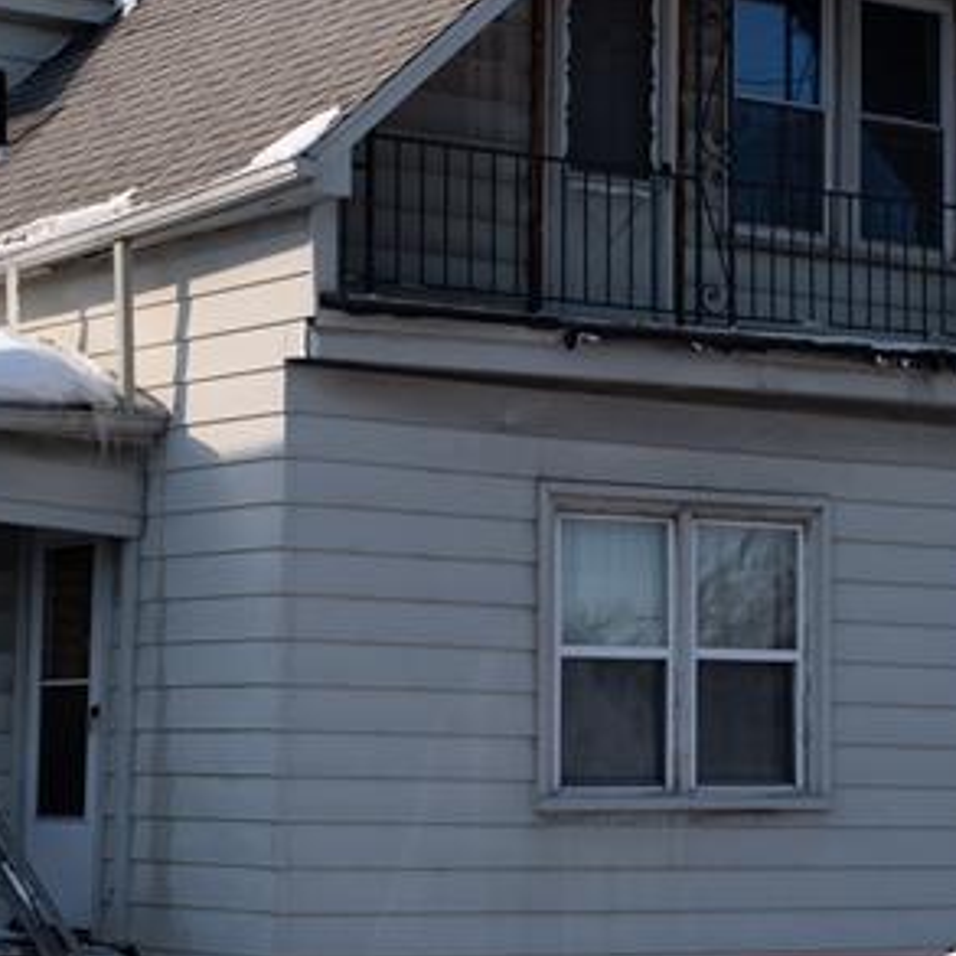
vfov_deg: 16.7
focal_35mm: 104
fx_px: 3250
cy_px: 509
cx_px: 532
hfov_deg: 16.7
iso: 125
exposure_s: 1/1000
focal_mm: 23.5
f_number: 4
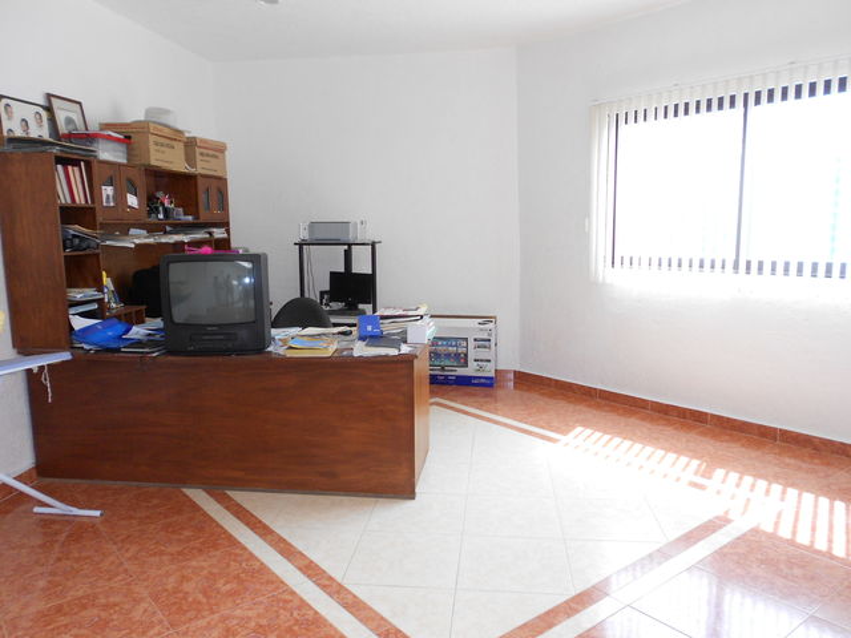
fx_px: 639
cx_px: 426
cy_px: 319
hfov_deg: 67.3
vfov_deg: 53.1
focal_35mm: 26
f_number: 3.2
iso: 125
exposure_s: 1/30
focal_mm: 4.6
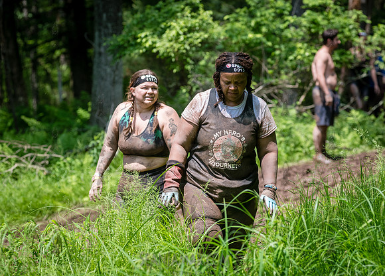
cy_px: 133
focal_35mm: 176
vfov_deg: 8.2
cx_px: 213
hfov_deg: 11.4
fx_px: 1929
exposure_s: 1/2000
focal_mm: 145
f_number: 5
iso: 800
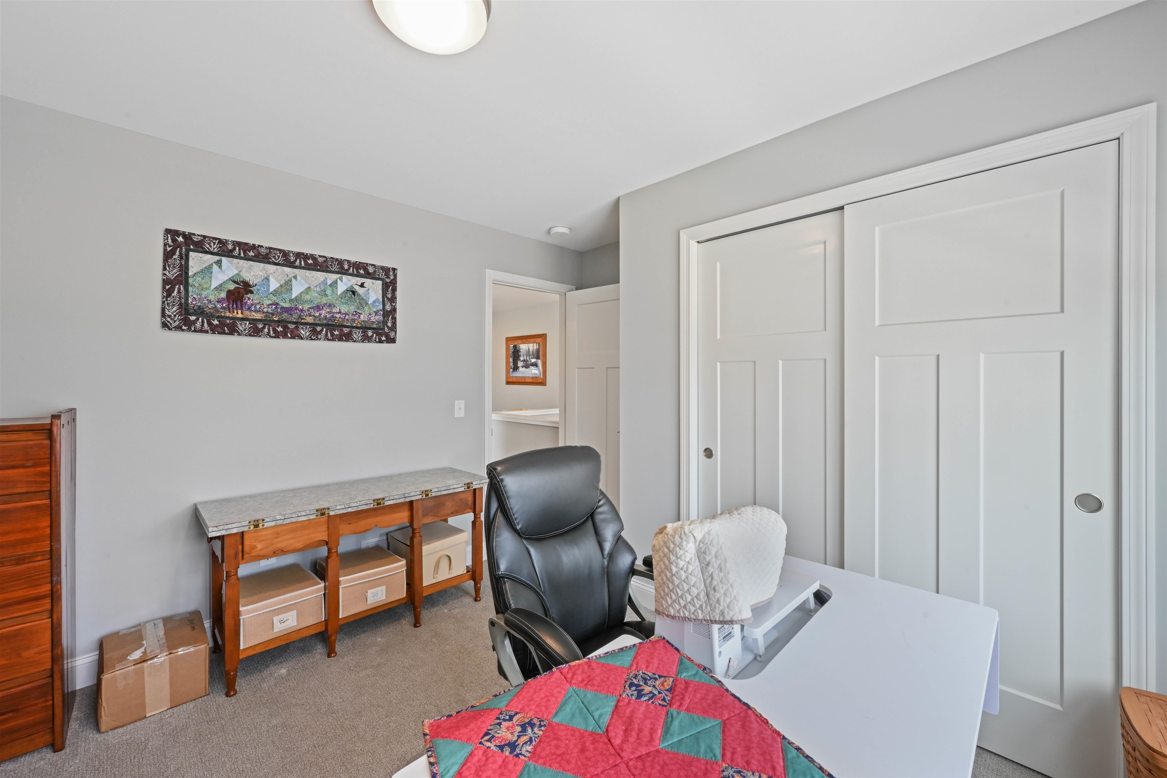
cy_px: 389
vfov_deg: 81.2
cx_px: 584
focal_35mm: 14
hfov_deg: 104.3
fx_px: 454
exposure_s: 1/10
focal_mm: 14
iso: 1000
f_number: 14
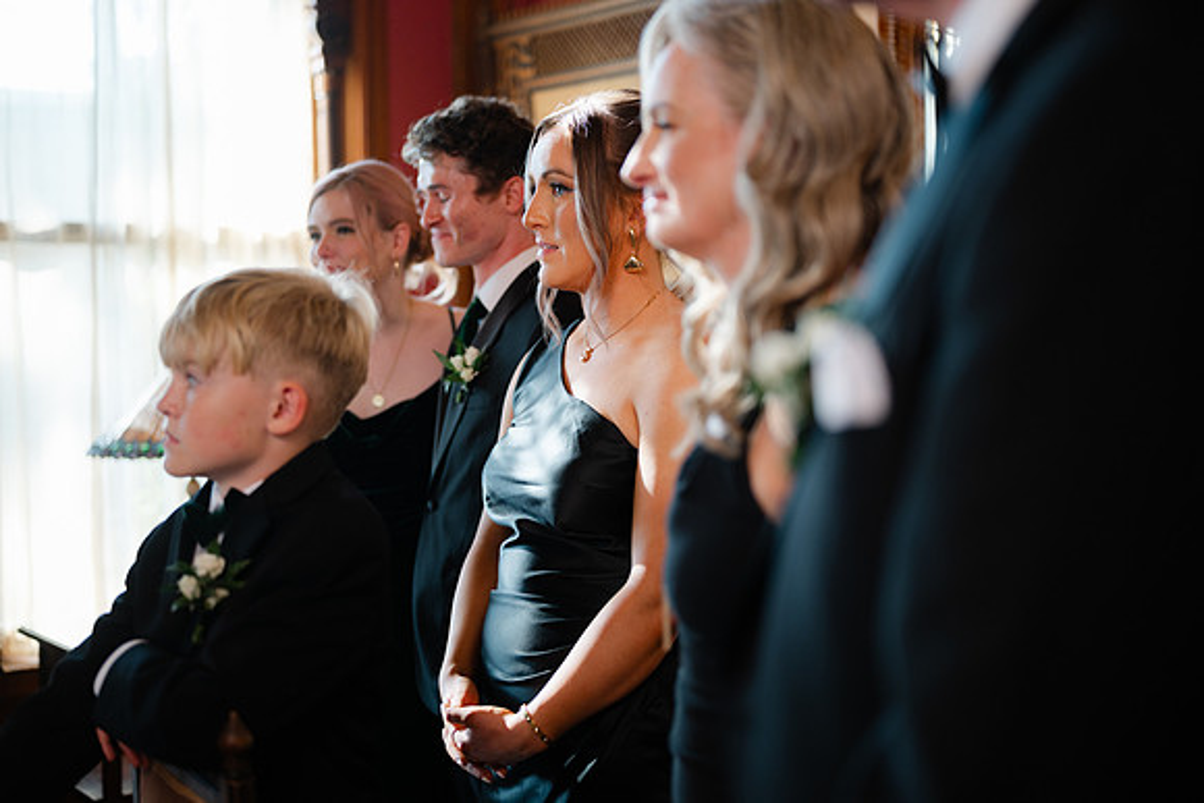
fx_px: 1673
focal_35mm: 50
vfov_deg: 27.0
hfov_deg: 39.6
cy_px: 402
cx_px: 602
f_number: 1.8
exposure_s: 1/125
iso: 160
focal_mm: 50
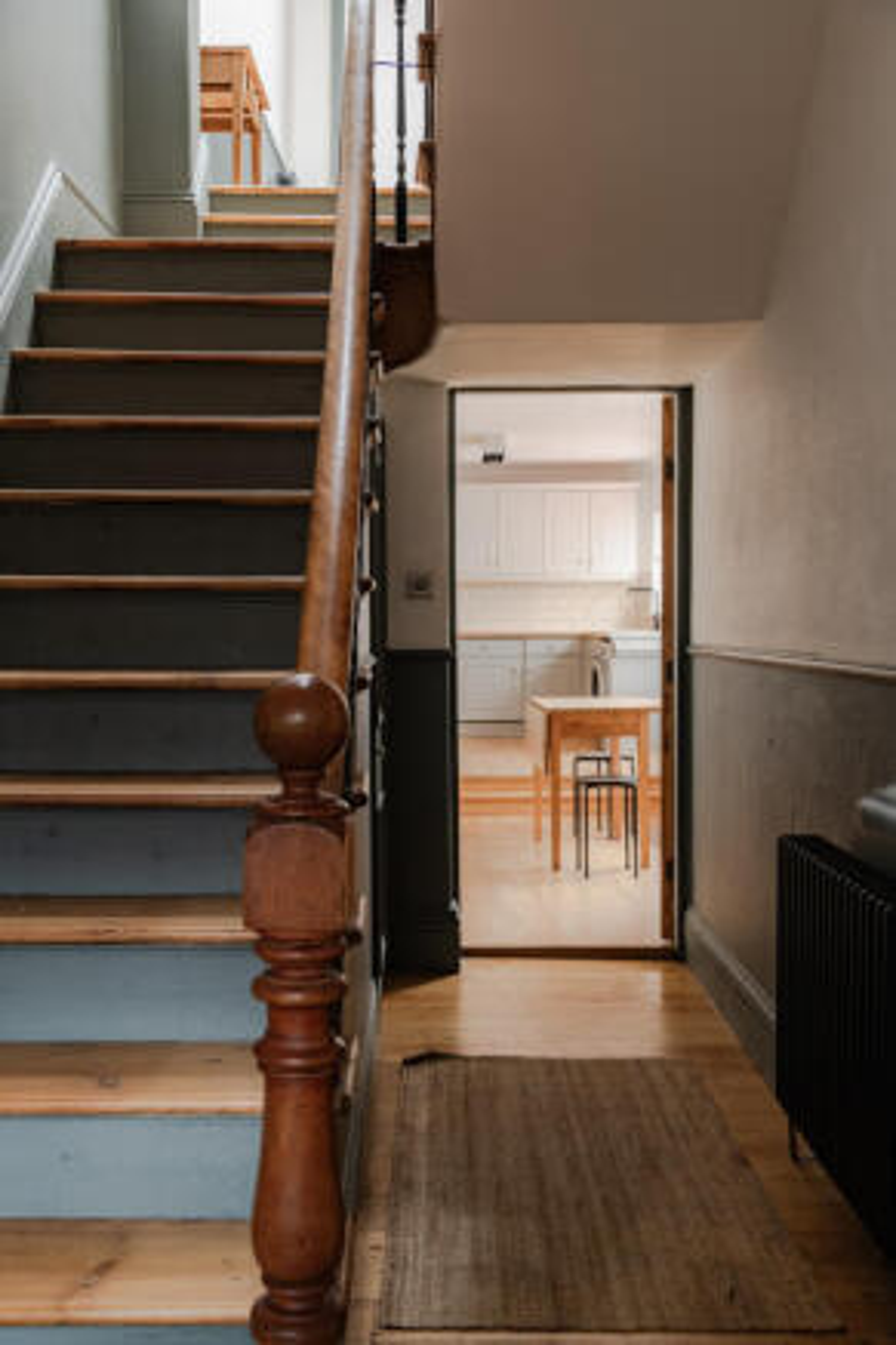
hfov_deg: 37.8
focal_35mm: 35
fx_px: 1308
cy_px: 672
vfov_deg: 54.5
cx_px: 448
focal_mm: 35
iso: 400
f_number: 6.3
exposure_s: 1/1.67
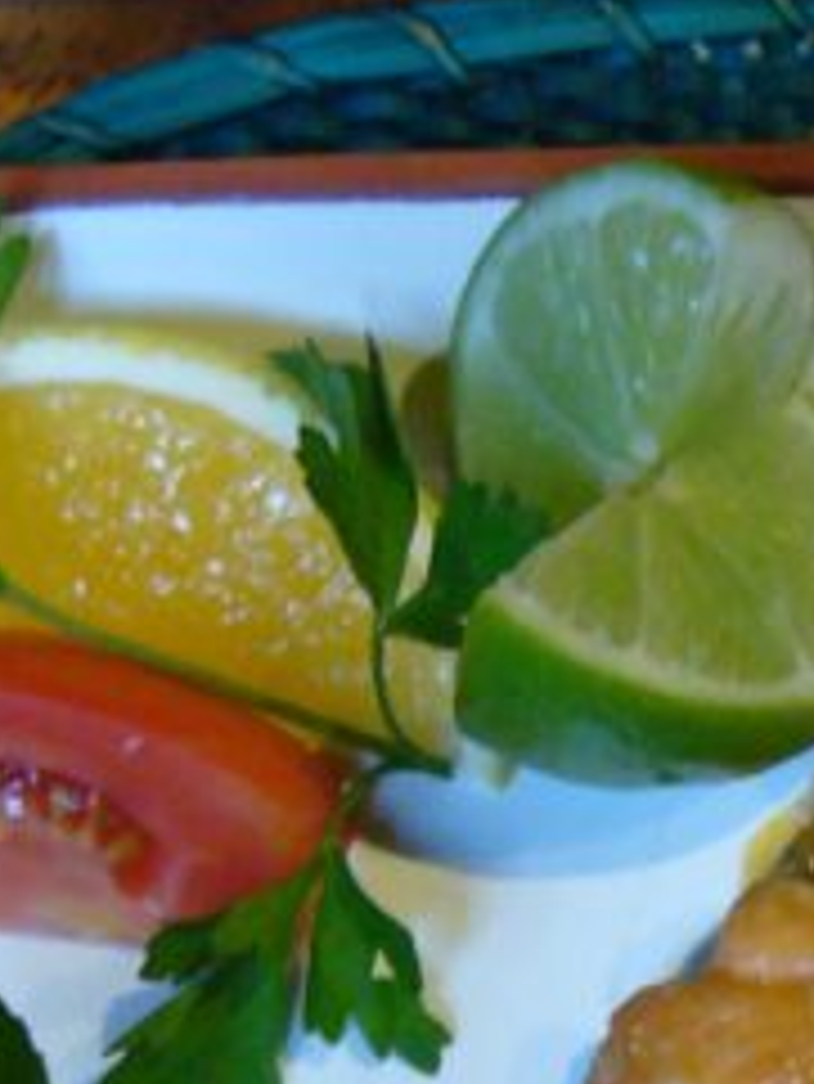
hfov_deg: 12.2
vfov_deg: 16.4
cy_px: 913
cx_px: 971
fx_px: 3728
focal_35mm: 119
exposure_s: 1/10
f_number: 2.8
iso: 200
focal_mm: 4.6
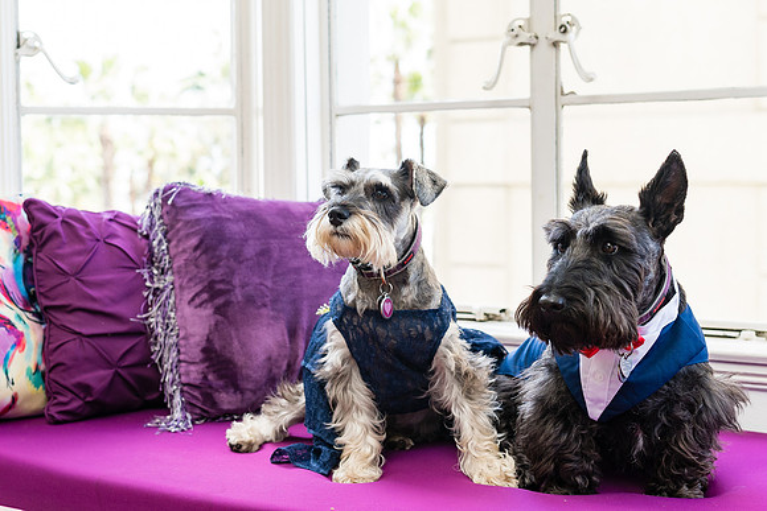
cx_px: 331
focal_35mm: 59
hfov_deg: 33.8
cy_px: 221
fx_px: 1259
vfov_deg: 23.0
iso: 320
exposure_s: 1/320
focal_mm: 35
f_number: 2.8
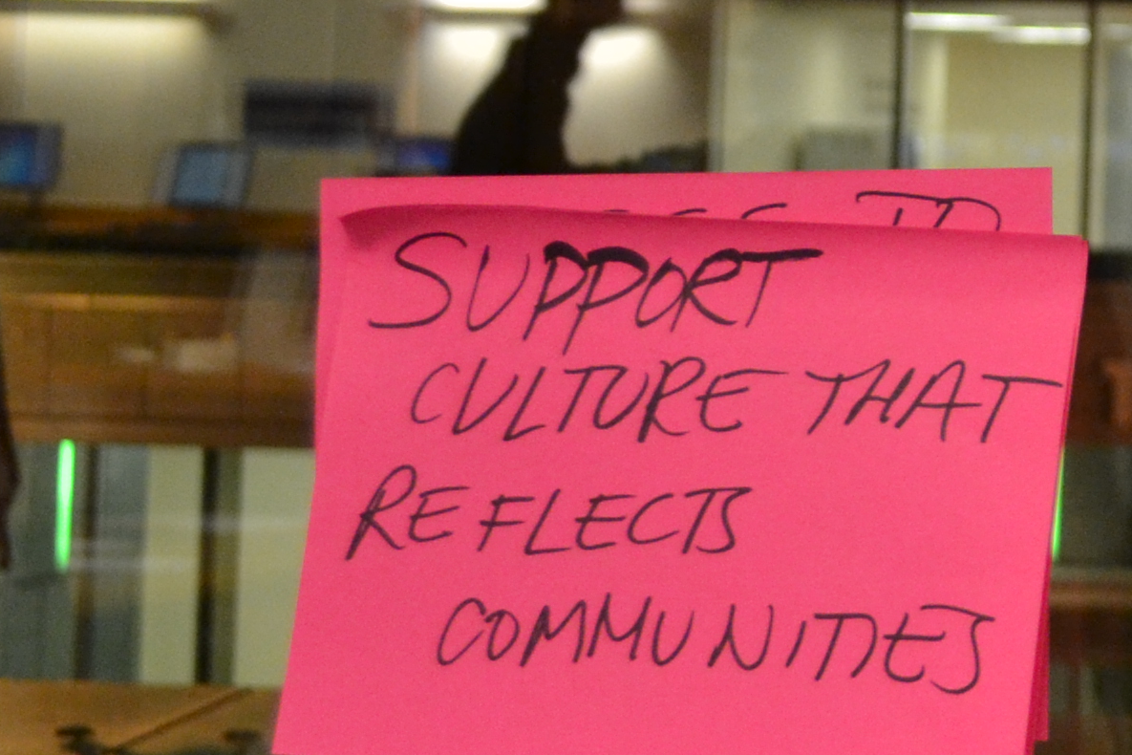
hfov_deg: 13.0
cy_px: -148
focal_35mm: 140
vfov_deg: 9.7
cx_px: 2131
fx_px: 4402
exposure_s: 1/30
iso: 800
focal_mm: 24
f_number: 4
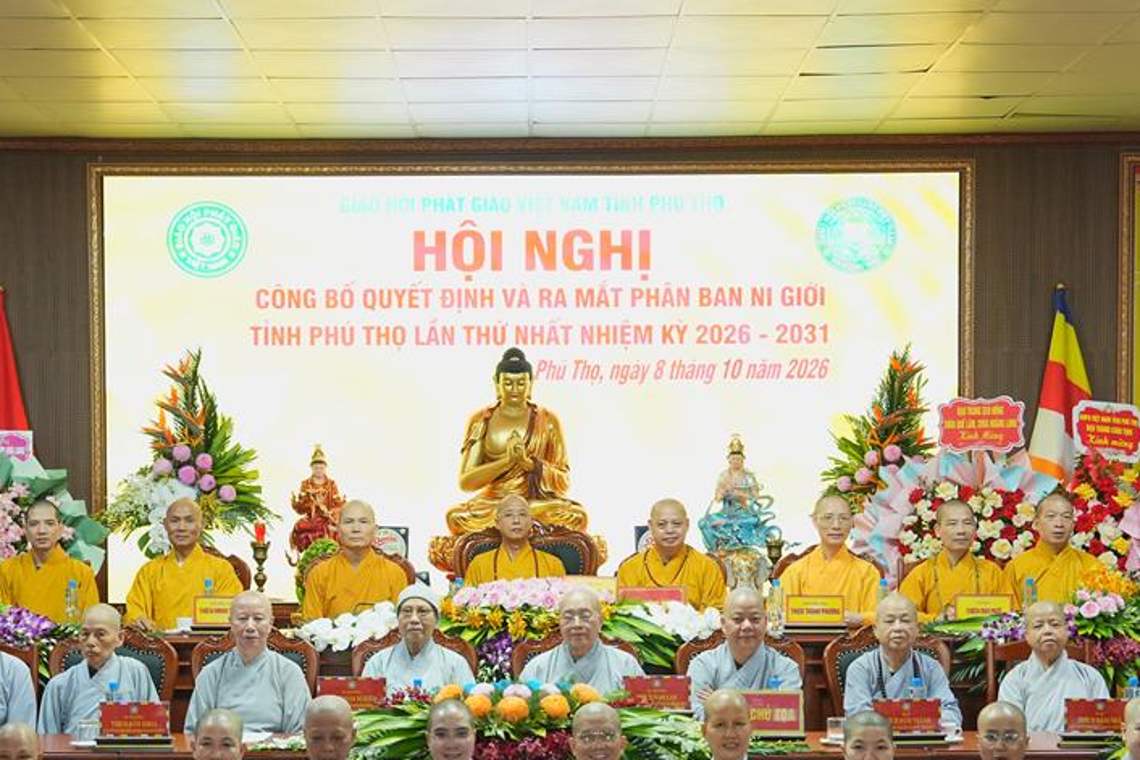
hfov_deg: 29.6
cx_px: 515
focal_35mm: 68
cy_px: 553
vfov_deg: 19.9
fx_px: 2154
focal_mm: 40
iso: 3200
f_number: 3.5
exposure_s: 1/125
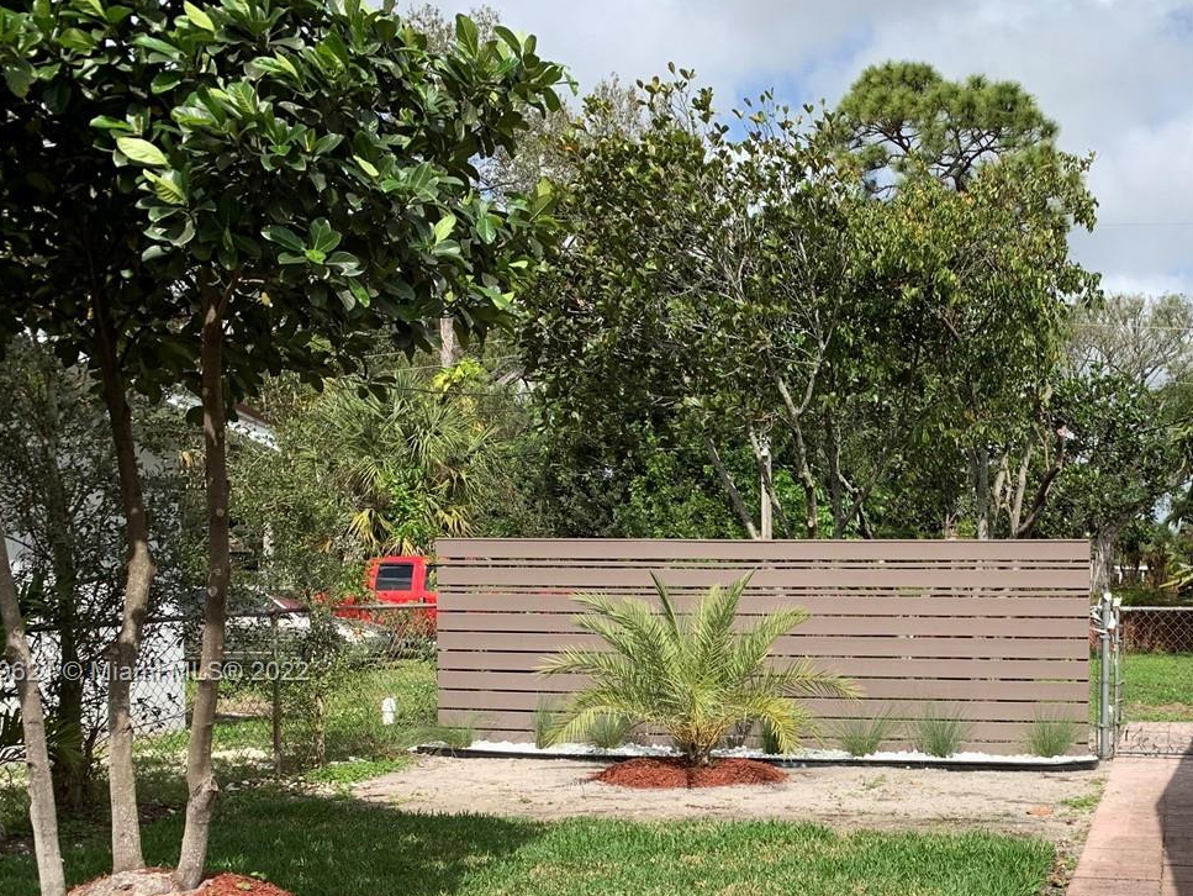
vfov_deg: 33.0
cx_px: 902
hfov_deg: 42.4
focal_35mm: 43
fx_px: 1482
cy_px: 674
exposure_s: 1/2075
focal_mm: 4.25
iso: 25
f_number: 1.8
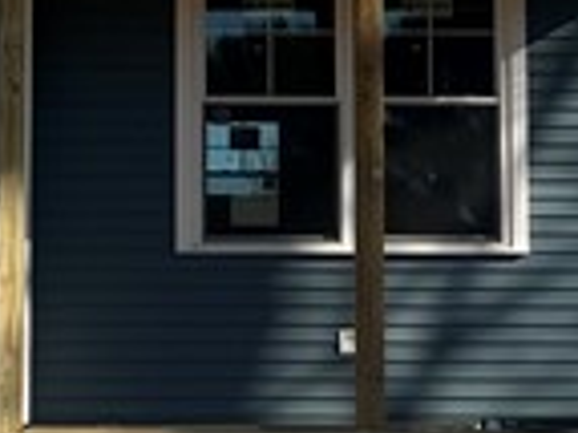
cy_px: 45
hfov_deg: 10.6
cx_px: 291
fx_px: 3103
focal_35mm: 186
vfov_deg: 7.9
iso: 50
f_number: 1.5
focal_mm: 5.7
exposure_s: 1/3704
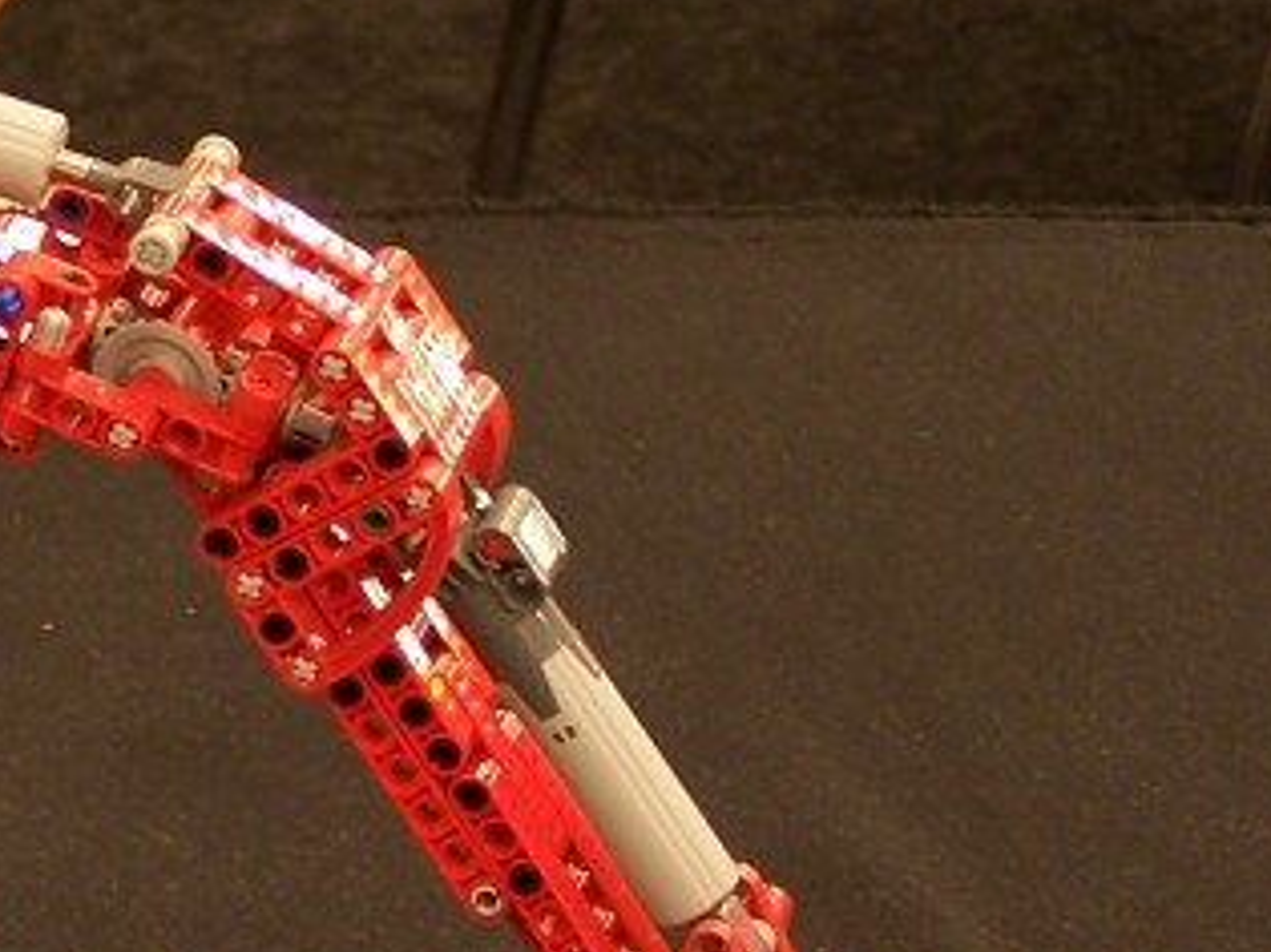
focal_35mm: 244
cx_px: -738
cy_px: 686
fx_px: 8956
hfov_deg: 7.9
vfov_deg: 6.1
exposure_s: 1/2
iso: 80
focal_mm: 12.4
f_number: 3.2
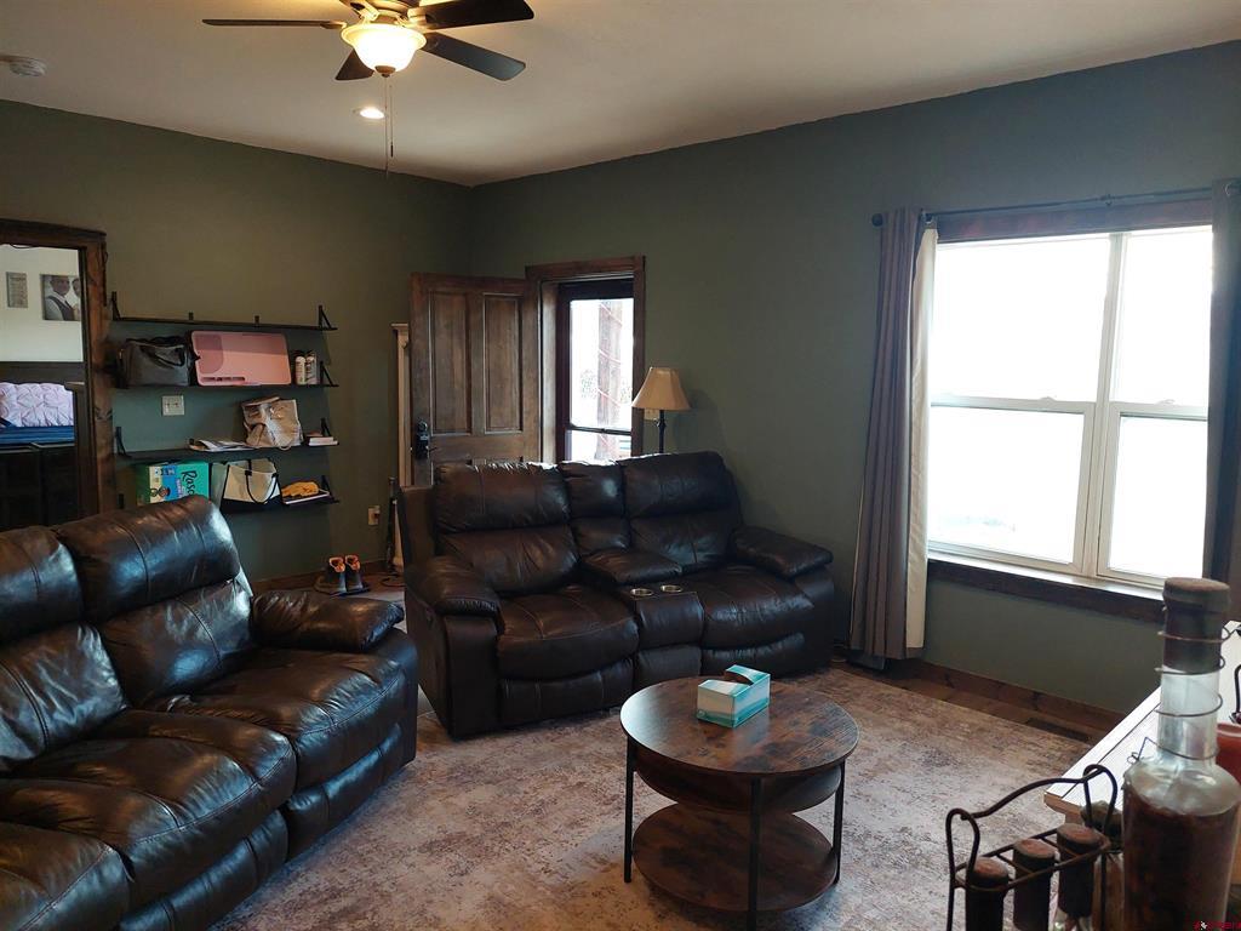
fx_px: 860
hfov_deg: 71.6
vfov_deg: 56.8
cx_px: 620
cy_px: 466
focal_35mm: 24
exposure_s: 1/120
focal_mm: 5.23
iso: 250
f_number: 1.8
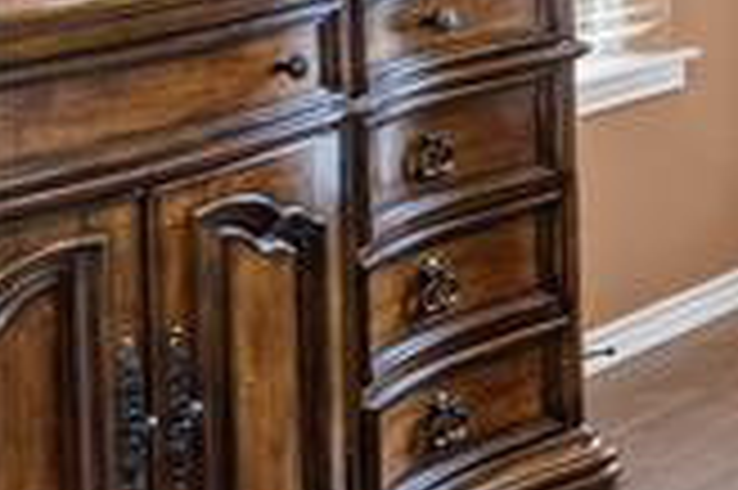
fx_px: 2048
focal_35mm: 100
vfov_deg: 12.6
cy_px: -351
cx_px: 2290
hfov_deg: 11.0
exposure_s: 1.6
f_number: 9
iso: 250
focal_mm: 16
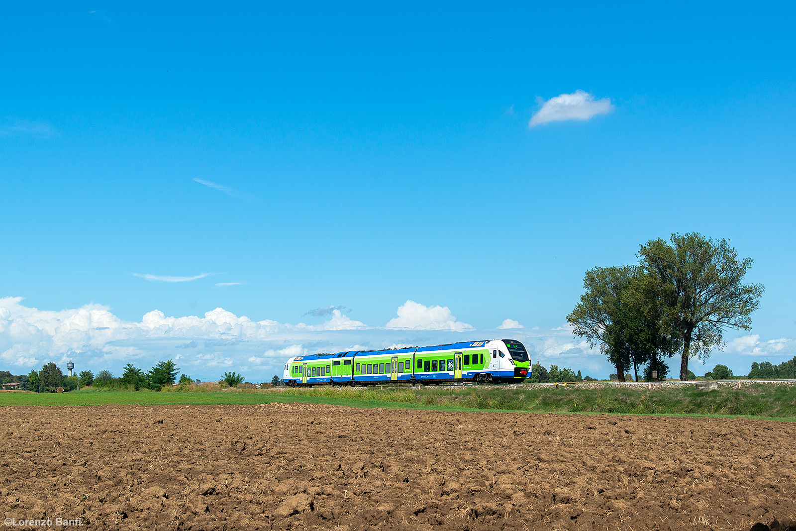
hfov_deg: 39.6
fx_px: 1106
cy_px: 266
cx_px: 398
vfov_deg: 27.0
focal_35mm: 50
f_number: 7.1
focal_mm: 50
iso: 250
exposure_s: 1/1000
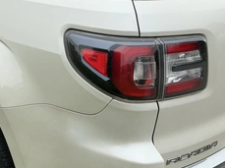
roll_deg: -1.9
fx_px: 318
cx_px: 65
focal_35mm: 49
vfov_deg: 29.4
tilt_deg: -23.8
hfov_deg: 38.3
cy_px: 109
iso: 25
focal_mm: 3
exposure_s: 1/770
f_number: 1.8
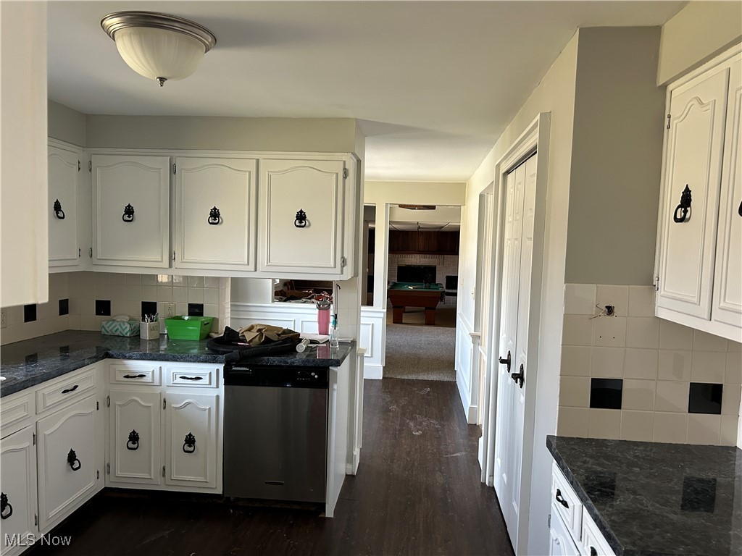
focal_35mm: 26
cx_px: 371
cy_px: 278
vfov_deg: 53.1
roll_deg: -1.4
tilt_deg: -4.9
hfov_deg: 67.3
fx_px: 557
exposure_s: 1/60
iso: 200
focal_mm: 5.7
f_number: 1.5
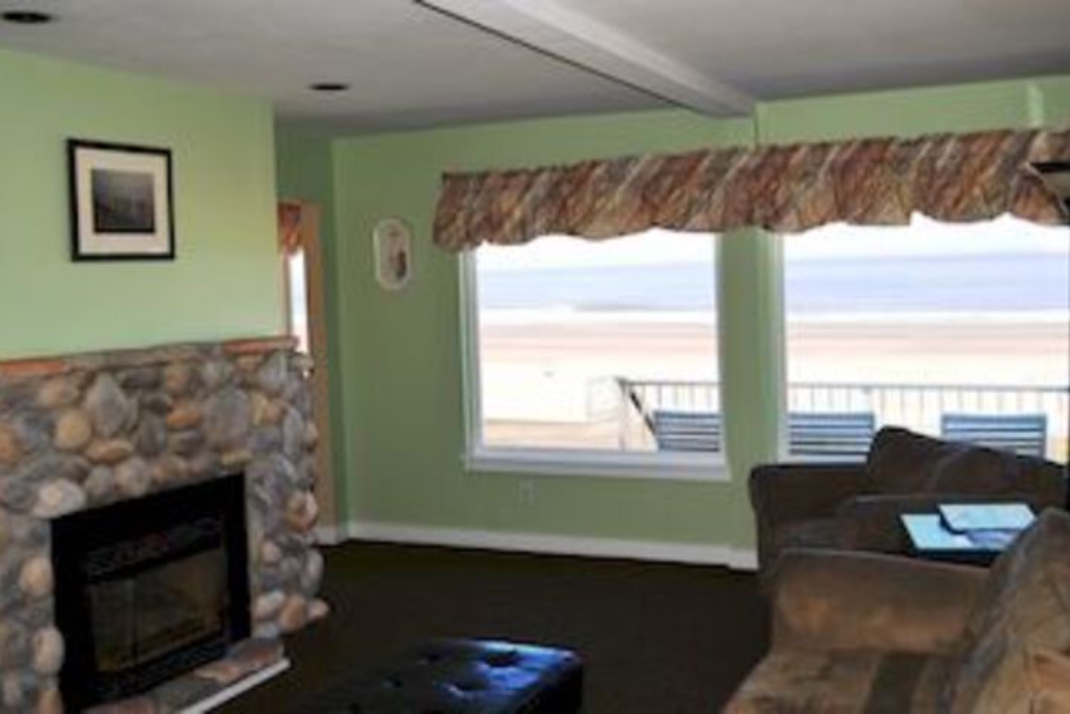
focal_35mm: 36
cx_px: 535
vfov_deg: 36.9
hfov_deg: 53.1
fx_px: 1070
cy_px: 357
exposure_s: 1/200
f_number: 5
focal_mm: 24
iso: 100
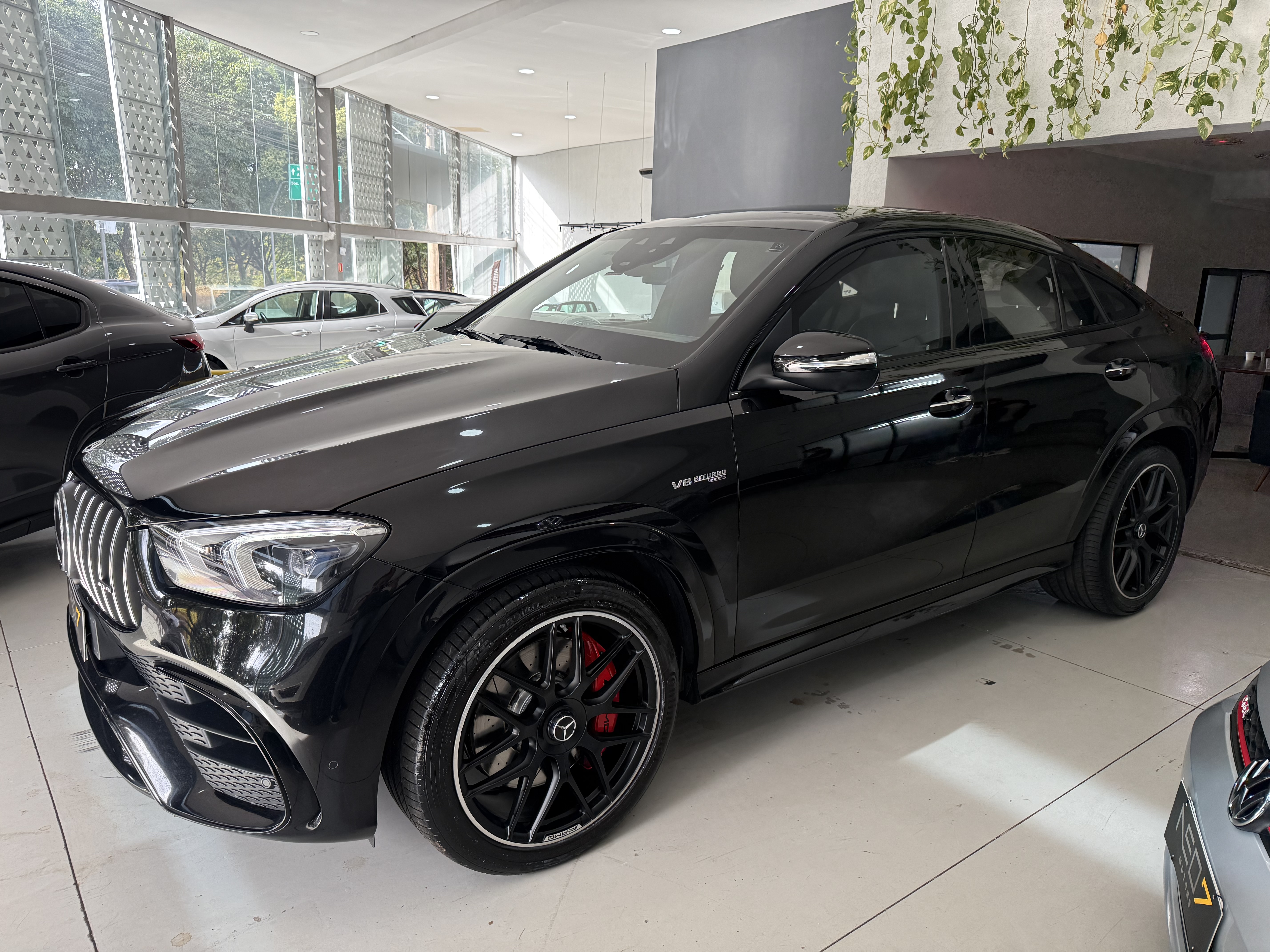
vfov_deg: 56.8
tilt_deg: -12.8
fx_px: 881
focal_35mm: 24
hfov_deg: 71.6
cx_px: 635
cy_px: 476
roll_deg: -1.9
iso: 200
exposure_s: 1/289
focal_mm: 6.76
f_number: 1.78
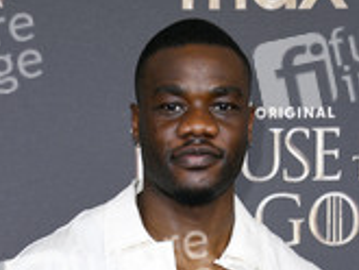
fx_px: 1982
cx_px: 168
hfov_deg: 10.3
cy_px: 392
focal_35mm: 191
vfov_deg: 7.7
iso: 200
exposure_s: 1/250
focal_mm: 82
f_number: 5.6
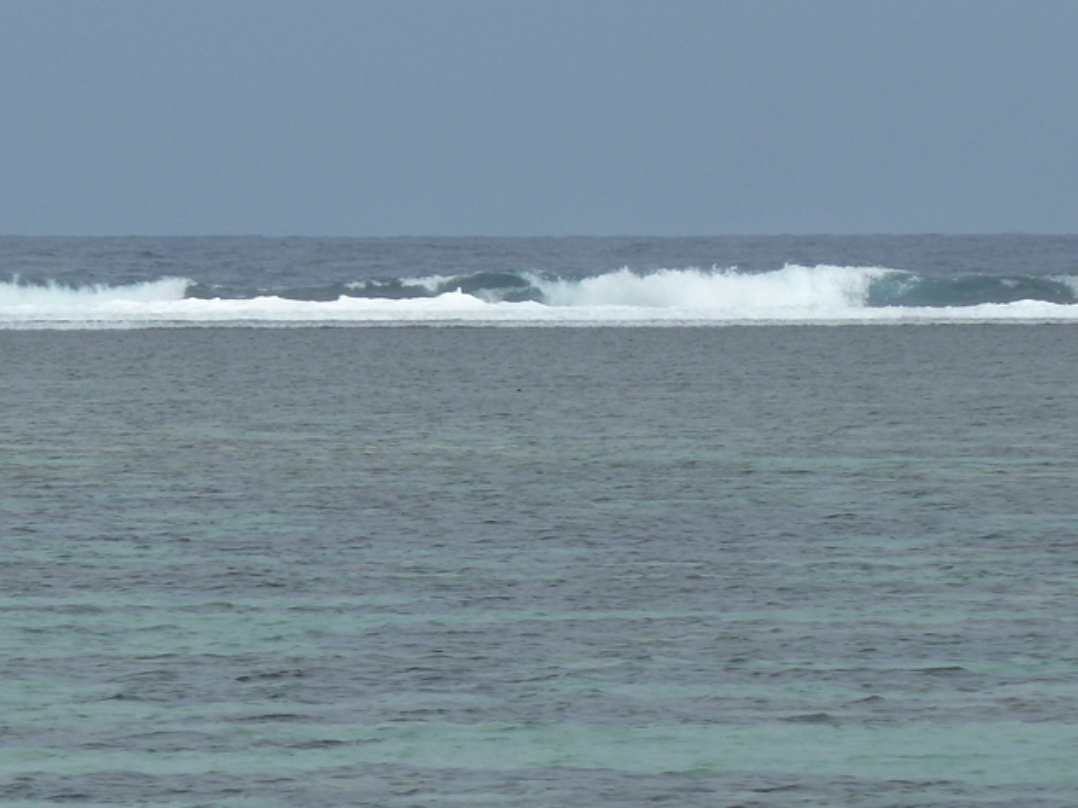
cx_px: 382
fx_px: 17996
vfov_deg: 2.6
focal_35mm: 578
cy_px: 538
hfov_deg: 3.4
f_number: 5.6
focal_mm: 49.2
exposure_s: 1/500
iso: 80
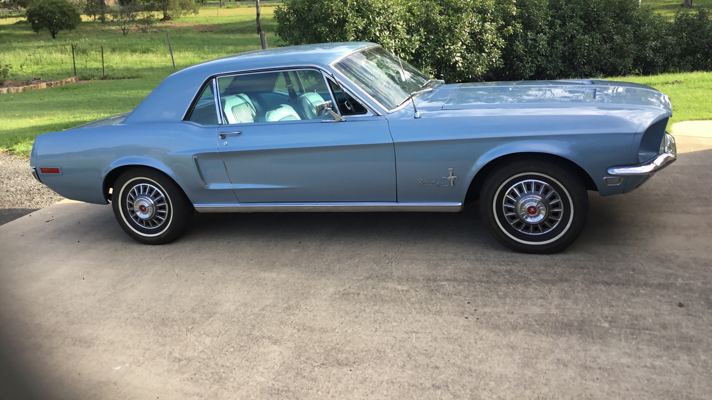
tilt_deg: -11.8
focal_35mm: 34
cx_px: 355
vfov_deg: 34.3
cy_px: 132
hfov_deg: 58.0
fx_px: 642
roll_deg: +0.0
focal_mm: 3.3
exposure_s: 1/278
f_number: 2.4
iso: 25
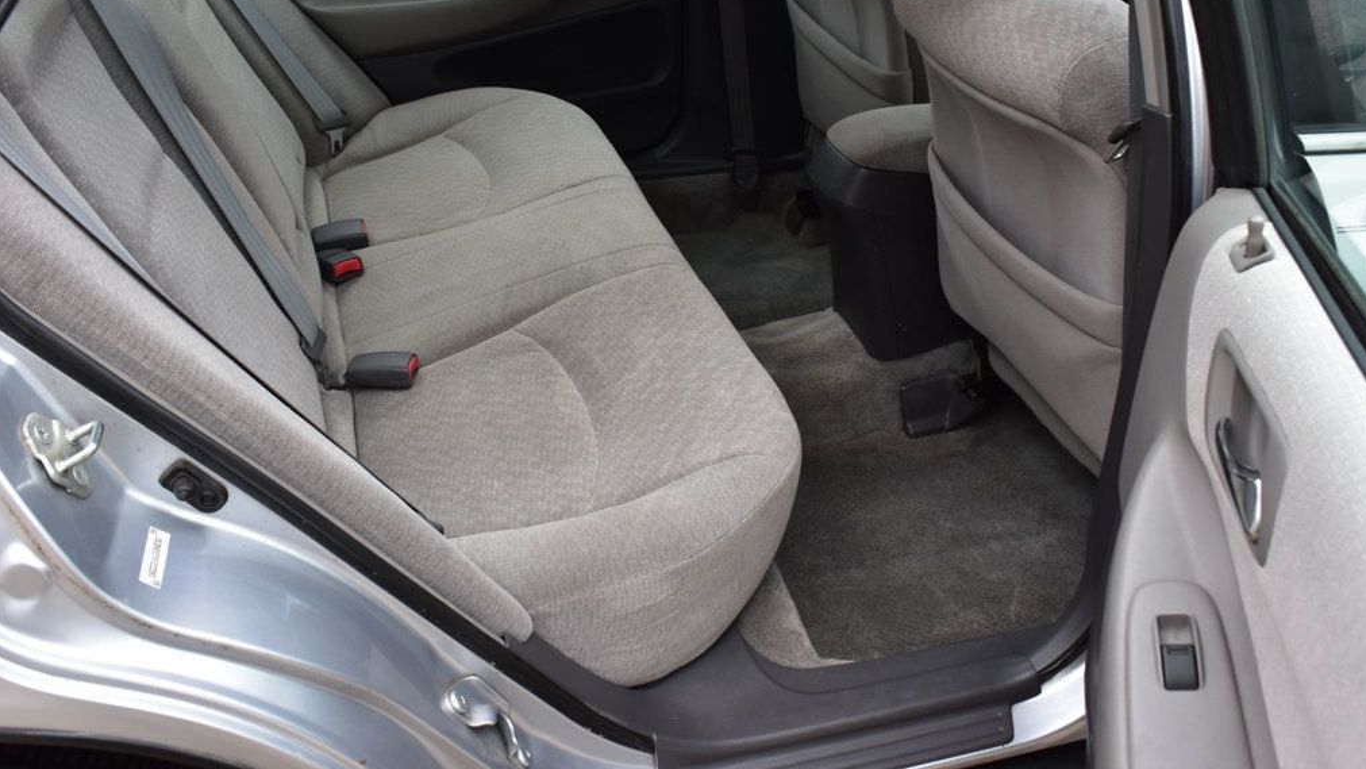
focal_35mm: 35
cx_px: 690
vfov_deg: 33.7
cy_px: 322
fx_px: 1268
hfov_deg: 56.6
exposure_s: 1/100
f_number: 9
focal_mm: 22
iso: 400
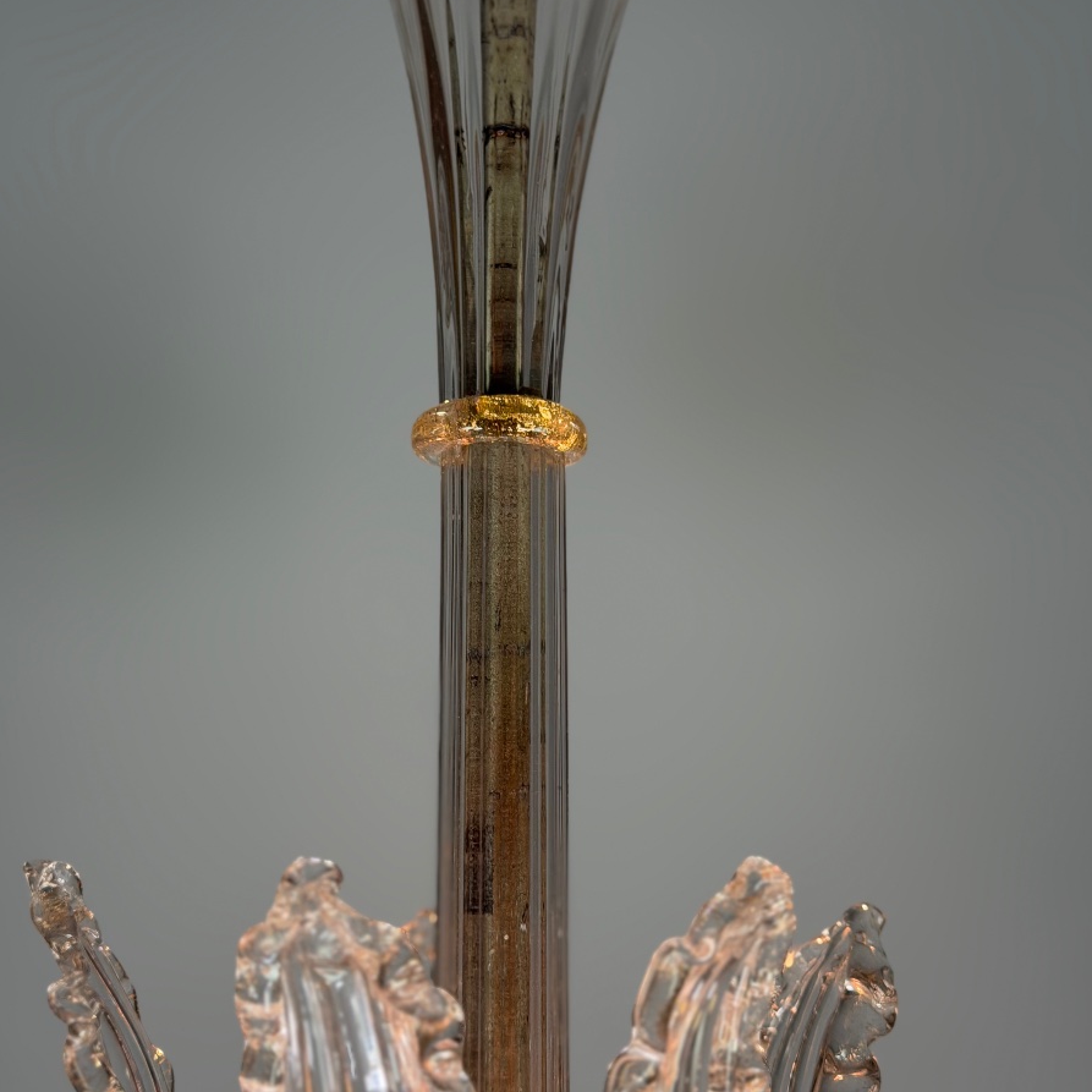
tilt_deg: +13.5
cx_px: 549
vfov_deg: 30.0
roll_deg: +0.6
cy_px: 515
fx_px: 2034
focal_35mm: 57
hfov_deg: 30.0
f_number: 1.78
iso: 100
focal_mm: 6.76
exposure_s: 1/50
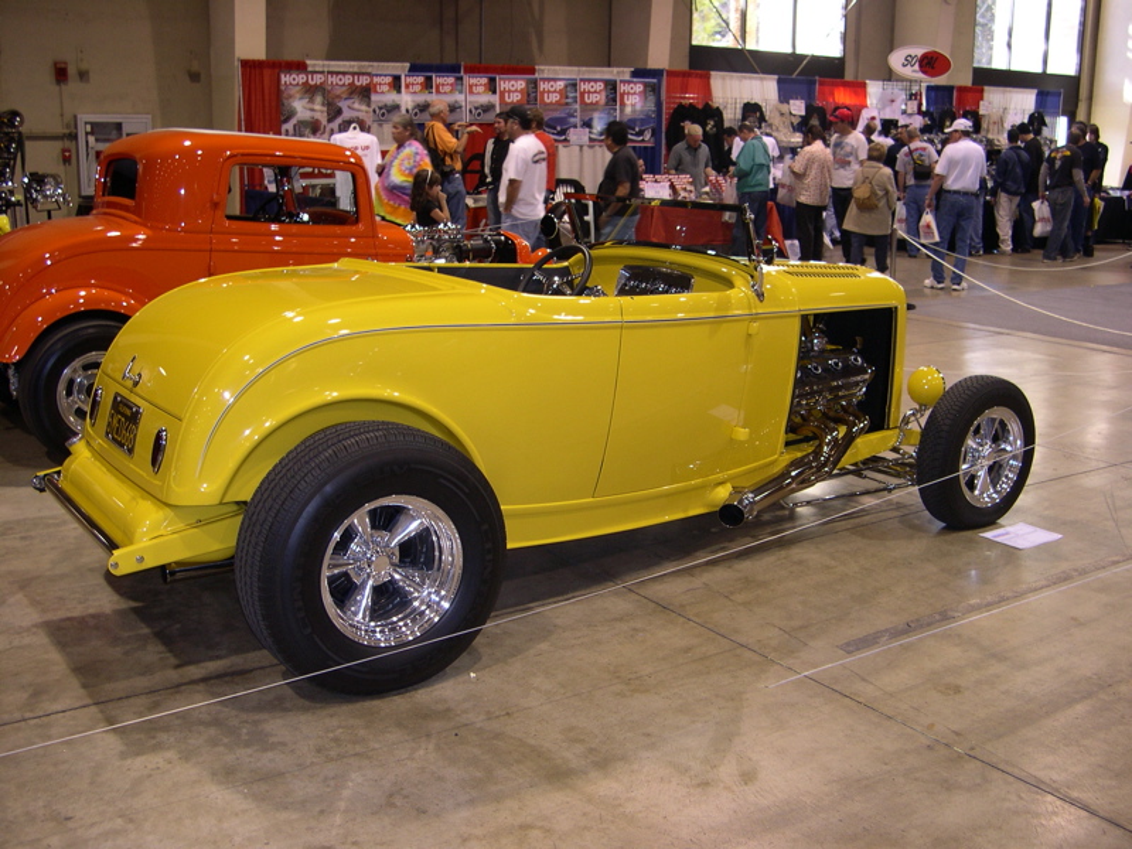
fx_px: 1243
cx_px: 566
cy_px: 424
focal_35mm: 38
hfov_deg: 49.0
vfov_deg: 37.7
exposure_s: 1/30
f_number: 2.8
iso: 100
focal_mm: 8
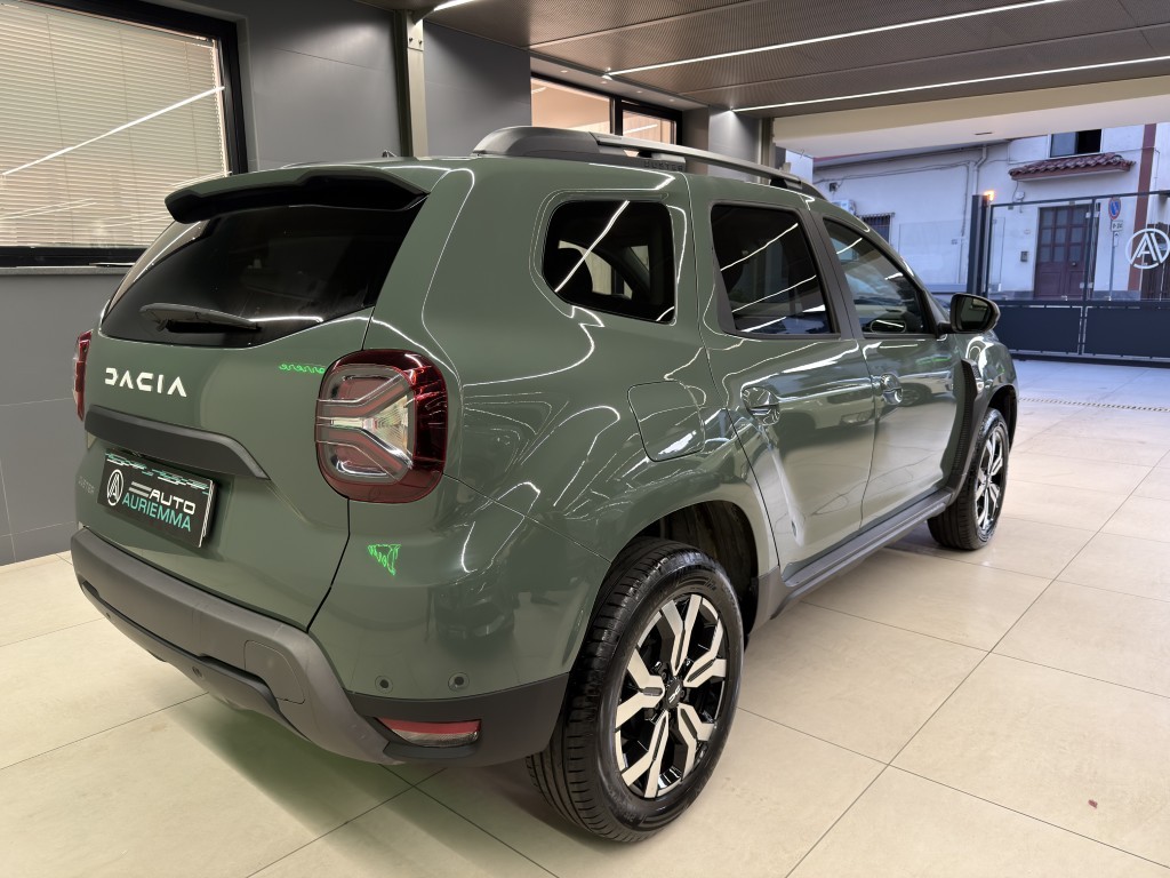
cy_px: 439
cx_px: 585
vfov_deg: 56.8
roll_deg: +1.4
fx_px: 811
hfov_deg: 71.6
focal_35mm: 24
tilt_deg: -11.1
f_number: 1.78
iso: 250
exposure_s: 1/33
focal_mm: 6.76
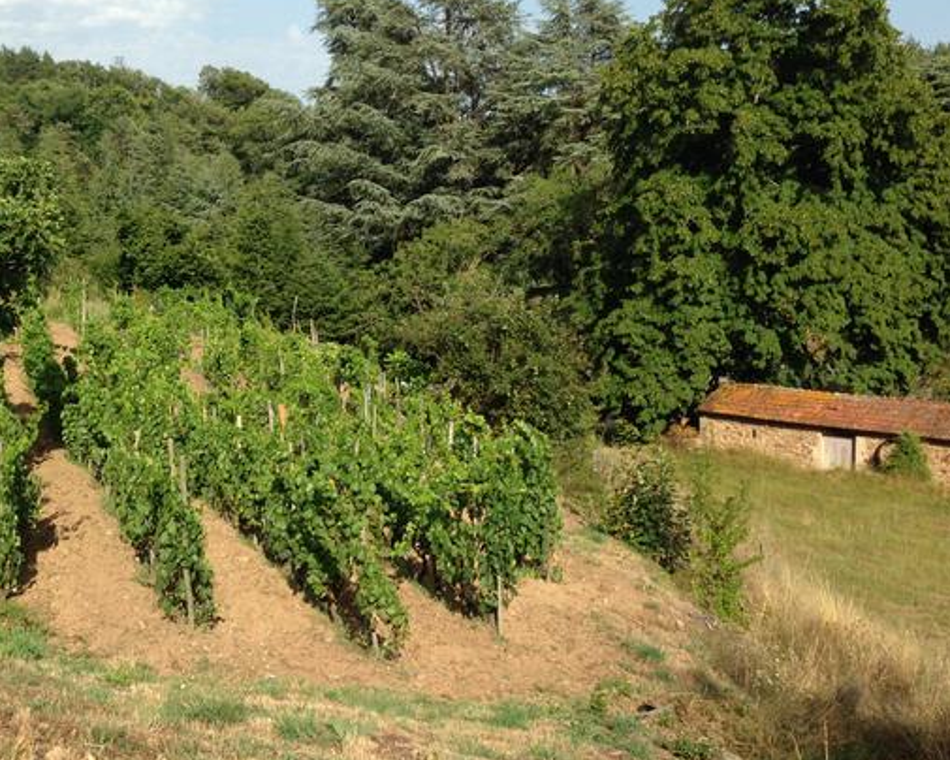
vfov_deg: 29.7
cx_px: 299
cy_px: 367
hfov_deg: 36.2
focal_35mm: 51
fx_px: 1434
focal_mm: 4.12
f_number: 2.4
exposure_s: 1/1205
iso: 50
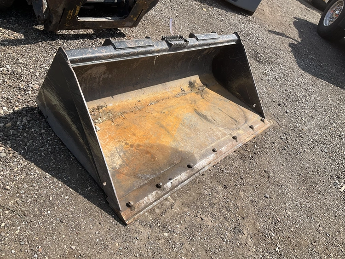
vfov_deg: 48.3
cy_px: 130
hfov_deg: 61.6
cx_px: 172
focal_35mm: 29
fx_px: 289
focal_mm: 3
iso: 25
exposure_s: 1/1377
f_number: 1.8
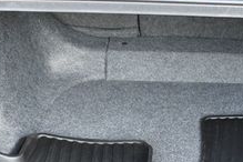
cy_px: 172
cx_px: 196
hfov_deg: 25.2
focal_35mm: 79
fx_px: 533
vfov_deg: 16.8
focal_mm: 18
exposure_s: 1/15
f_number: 6.3
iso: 400
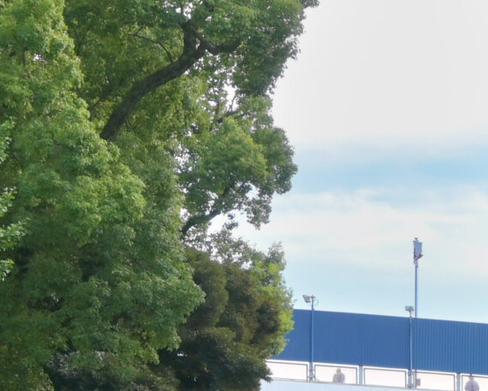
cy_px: 210
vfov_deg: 8.2
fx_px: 2731
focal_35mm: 189
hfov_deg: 10.2
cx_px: 363
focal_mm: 30
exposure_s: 1/160
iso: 100
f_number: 4.8
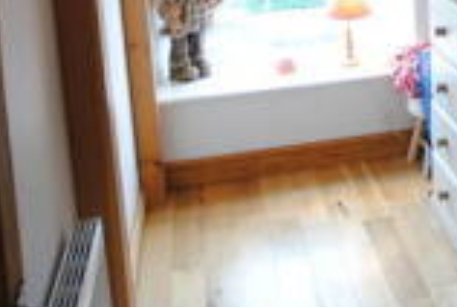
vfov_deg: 20.8
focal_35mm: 62
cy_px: -42
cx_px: 470
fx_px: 789
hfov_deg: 29.9
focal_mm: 10
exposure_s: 1/20
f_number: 4
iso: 400
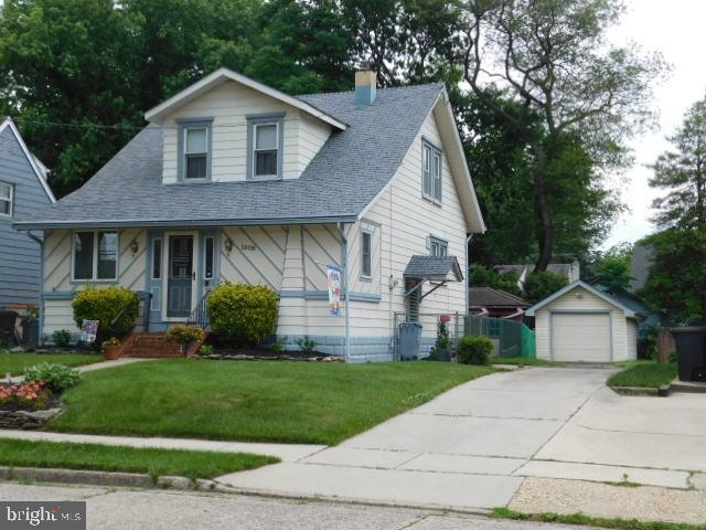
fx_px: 1040
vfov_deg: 28.6
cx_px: 353
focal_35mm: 51
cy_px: 265
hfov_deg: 37.5
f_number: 3.8
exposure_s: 1/400
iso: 125
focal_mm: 9
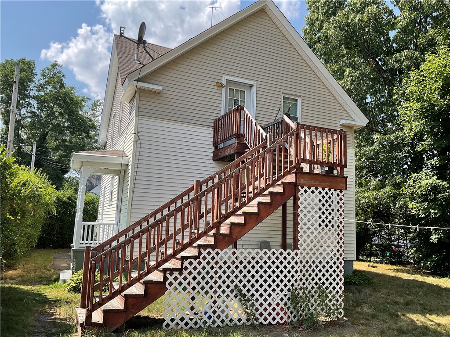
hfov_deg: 61.7
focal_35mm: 29
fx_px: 377
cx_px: 225
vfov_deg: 48.2
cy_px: 168
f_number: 1.8
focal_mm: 3
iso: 16
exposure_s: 1/997
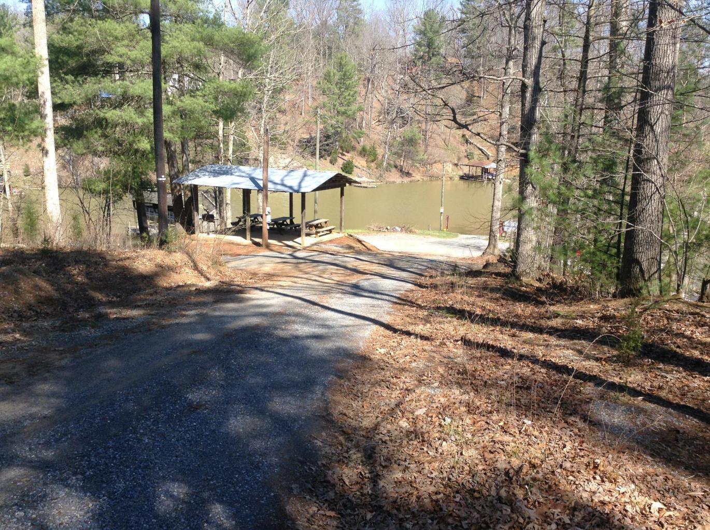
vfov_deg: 42.8
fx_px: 676
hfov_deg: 55.4
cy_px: 265
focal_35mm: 33
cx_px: 355
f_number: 2.4
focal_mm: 3.3
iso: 32
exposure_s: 1/499
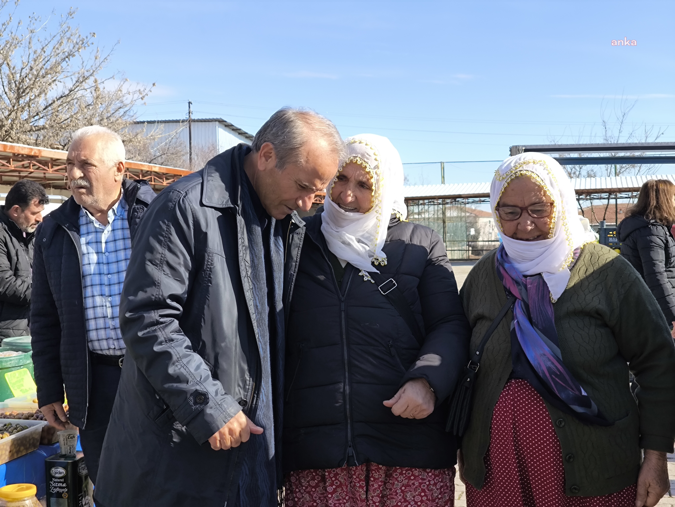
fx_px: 975
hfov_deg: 38.2
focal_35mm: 50
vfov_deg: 29.1
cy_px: 254
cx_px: 338
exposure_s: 1/905
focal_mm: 7.1
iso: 50
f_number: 1.9
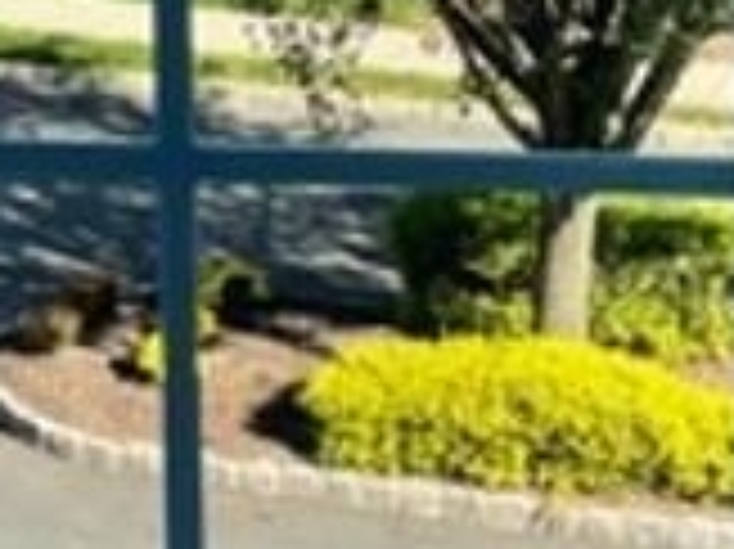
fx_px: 3390
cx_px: -432
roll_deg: +2.3
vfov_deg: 9.0
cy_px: -342
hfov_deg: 11.7
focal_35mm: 160
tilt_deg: -8.3
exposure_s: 1/1383
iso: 32
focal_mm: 4.2
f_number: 1.6
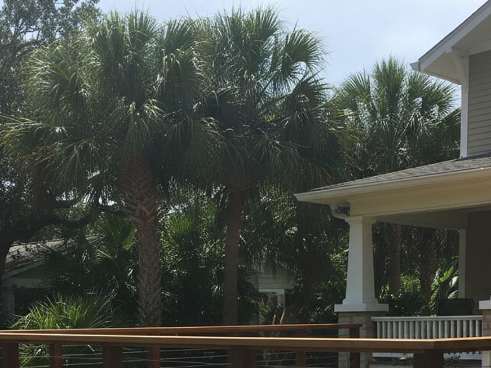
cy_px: 382
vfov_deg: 33.8
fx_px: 539
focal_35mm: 38
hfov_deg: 48.9
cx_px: 265
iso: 1168
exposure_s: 1/1218
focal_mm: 6.8
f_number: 1.68
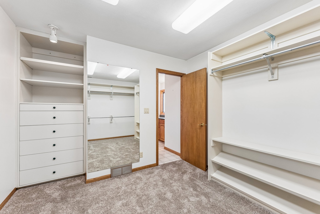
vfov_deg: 81.2
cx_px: 160
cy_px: 107
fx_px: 124
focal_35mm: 14
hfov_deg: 104.3
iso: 500
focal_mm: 14
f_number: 6.3
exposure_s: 1/20
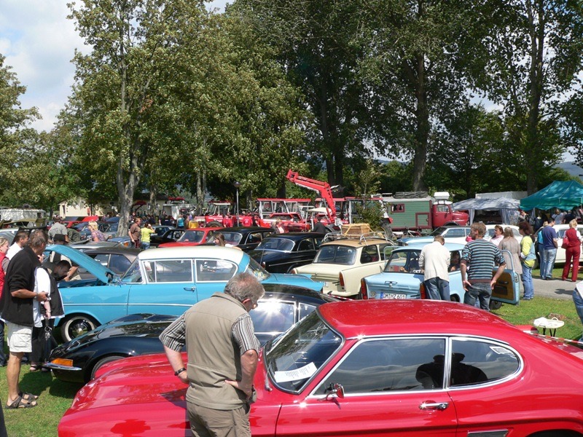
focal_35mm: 36
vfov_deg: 39.7
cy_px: 218
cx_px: 292
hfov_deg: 51.4
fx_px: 606
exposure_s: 1/500
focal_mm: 6
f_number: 4.6
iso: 80
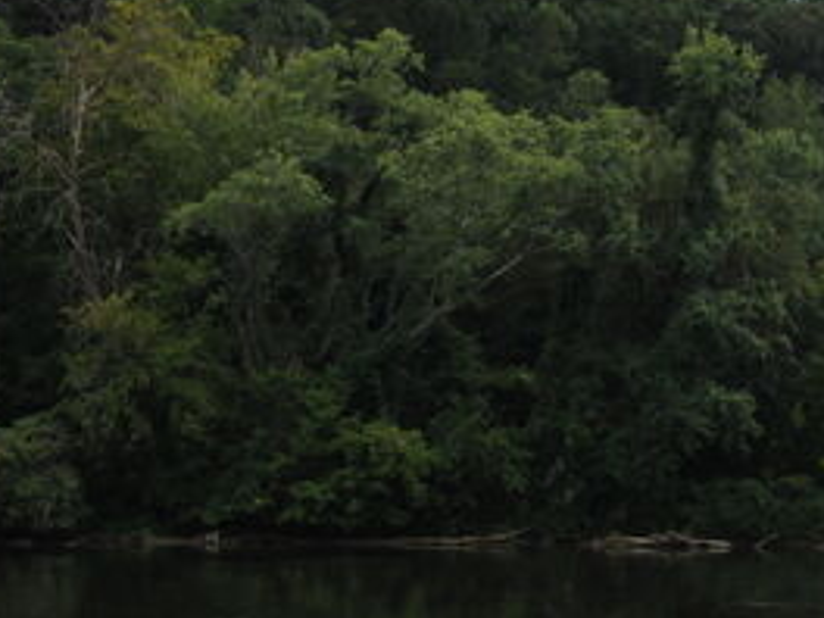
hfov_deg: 17.7
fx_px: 2428
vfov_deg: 14.4
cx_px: 1155
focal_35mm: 102
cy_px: 484
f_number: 9
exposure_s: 1/320
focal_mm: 35
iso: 250
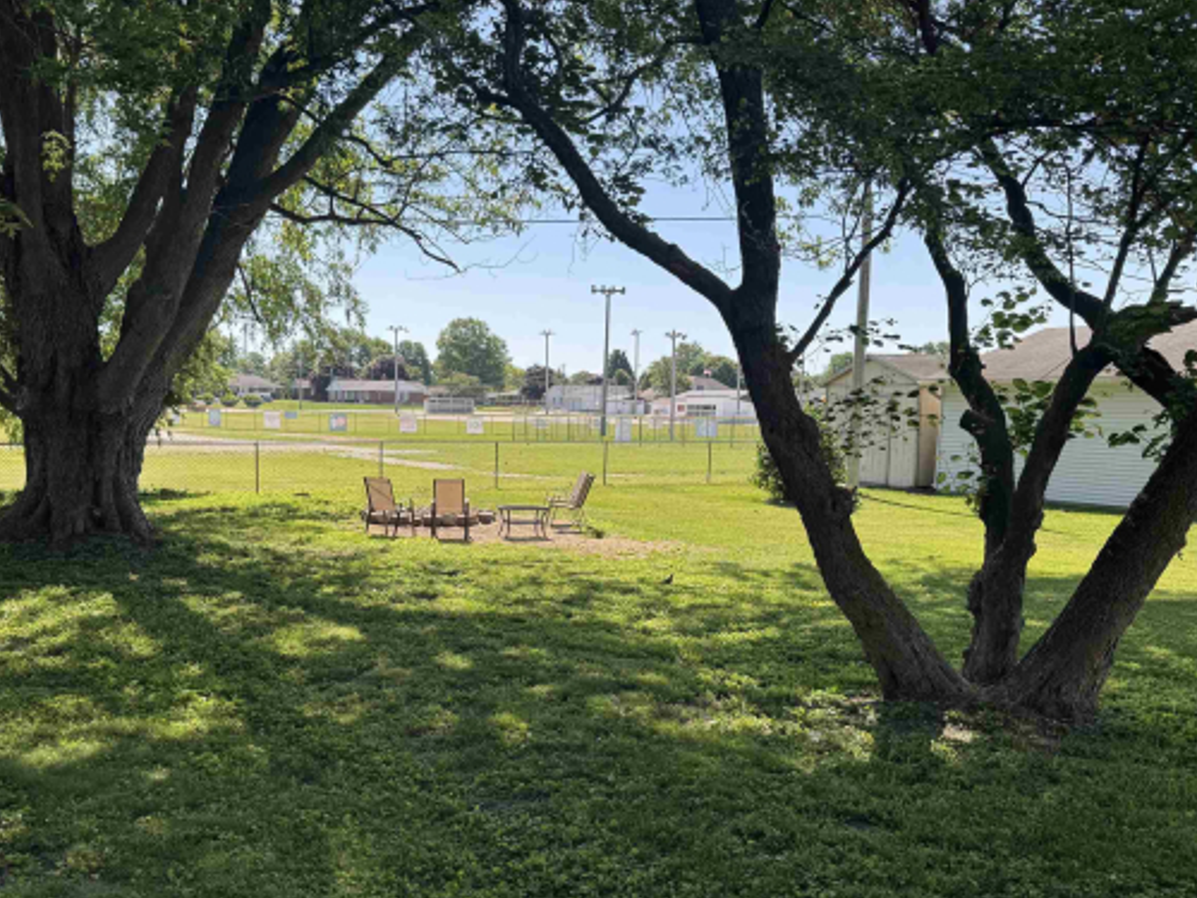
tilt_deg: -9.4
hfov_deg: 56.4
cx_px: 487
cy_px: 544
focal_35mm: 32
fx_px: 1107
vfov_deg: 43.9
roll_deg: -1.2
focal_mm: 6.76
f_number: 1.78
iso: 80
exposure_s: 1/1366
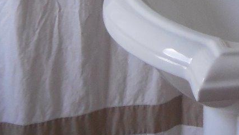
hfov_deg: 14.6
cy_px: -131
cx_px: 206
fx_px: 925
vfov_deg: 8.0
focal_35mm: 146
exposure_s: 1/125
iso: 800
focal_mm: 7.1
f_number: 3.6
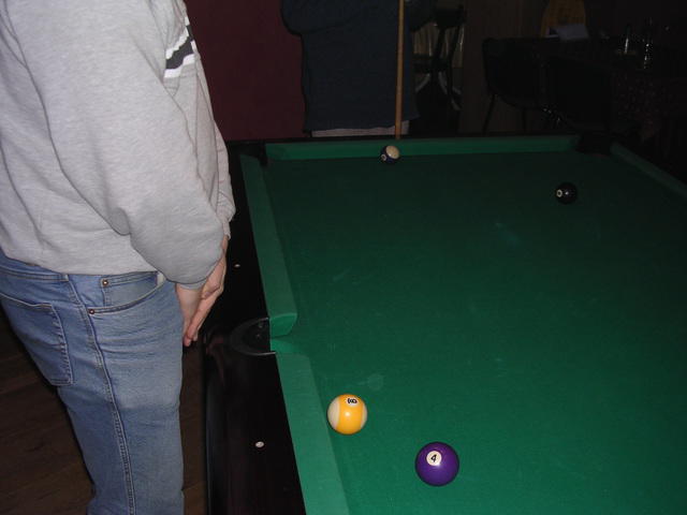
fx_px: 754
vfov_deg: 37.7
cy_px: 258
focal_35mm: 38
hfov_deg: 49.0
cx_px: 344
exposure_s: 1/60.1
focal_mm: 5.8
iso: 100
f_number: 2.8
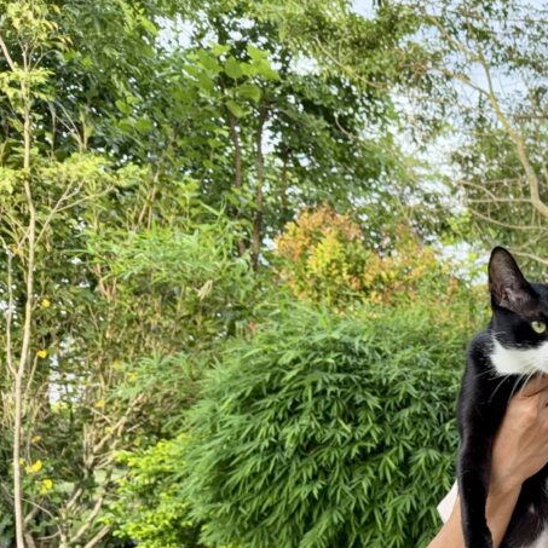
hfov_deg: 32.5
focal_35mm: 48
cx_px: 549
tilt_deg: -6.7
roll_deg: -1.8
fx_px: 860
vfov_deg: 34.0
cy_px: 456
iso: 160
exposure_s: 1/243
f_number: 1.78
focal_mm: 6.76
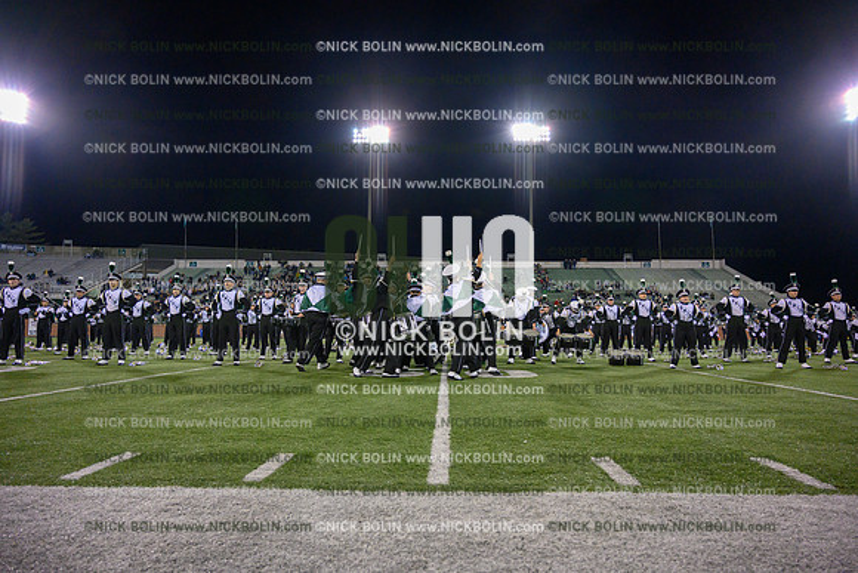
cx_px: 429
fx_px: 572
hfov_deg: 73.7
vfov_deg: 53.2
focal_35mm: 24
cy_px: 286
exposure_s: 1/1000
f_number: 4
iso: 5000
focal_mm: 24
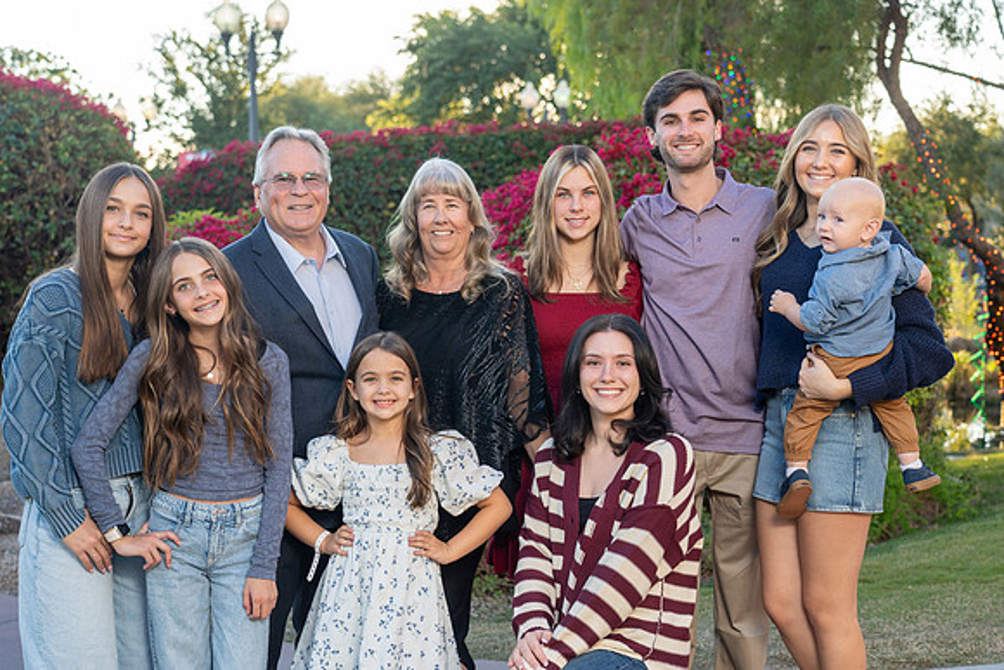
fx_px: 1369
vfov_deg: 27.5
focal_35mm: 49
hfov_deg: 40.3
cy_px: 335
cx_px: 502
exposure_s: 1/200
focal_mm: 48
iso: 250
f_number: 4
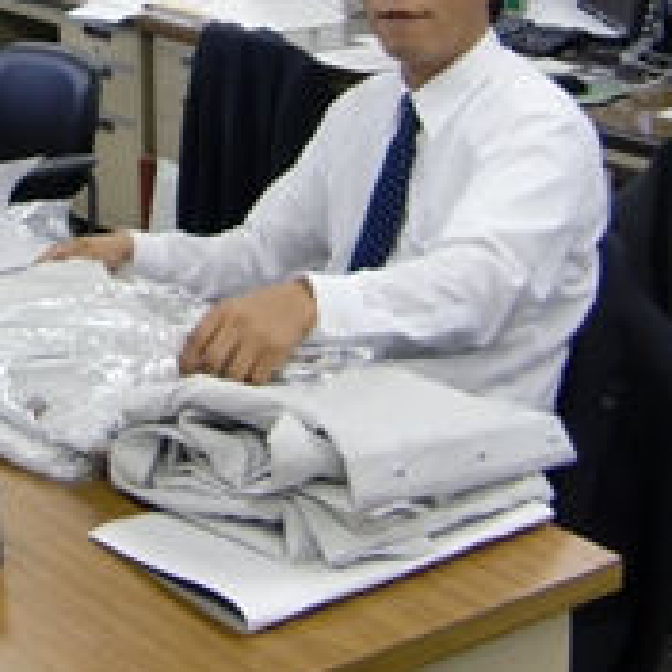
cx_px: 15
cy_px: -8
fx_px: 1515
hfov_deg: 24.0
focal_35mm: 69
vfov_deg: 23.9
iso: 160
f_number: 2.6
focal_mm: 4.9
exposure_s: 1/60
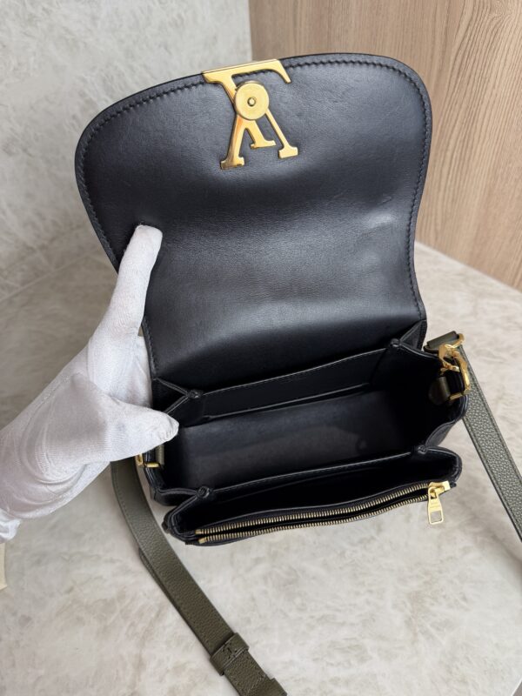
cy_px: 348
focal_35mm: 24
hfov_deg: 56.8
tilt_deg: -49.2
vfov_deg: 71.6
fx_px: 483
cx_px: 261
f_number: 1.78
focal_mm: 6.76
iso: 100
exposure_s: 1/120
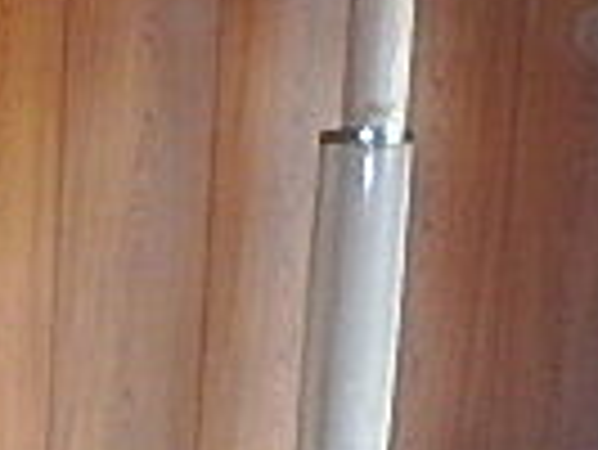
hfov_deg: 15.8
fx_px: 1746
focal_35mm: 101
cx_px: -553
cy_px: 468
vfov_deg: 14.4
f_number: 3.5
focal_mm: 3.7
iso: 200
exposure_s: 1/50
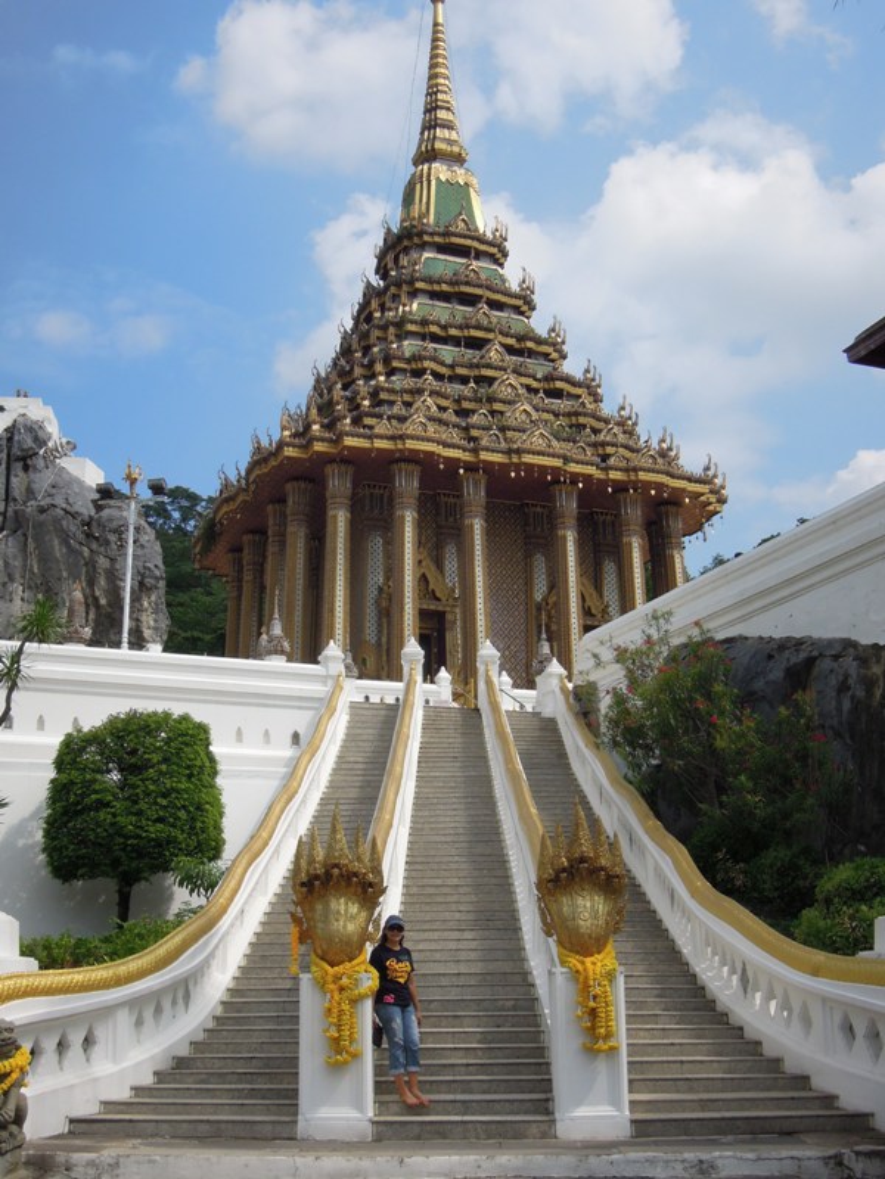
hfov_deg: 32.2
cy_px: 590
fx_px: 1534
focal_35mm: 45
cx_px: 442
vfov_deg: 42.1
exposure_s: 1/1000
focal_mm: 8.1
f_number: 6.3
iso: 200
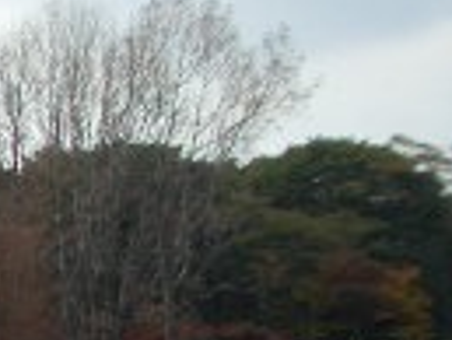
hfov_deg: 10.5
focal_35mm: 174
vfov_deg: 8.3
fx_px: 2274
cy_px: 526
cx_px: -438
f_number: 2.6
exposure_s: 1/800
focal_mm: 5.8
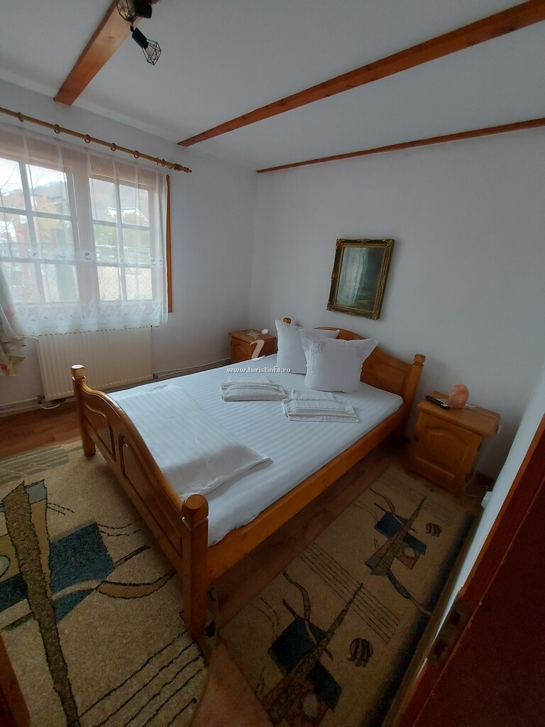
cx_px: 272
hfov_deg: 89.9
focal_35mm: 13
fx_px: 273
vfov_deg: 106.2
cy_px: 364
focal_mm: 1.74
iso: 200
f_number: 2.2
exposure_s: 1/50
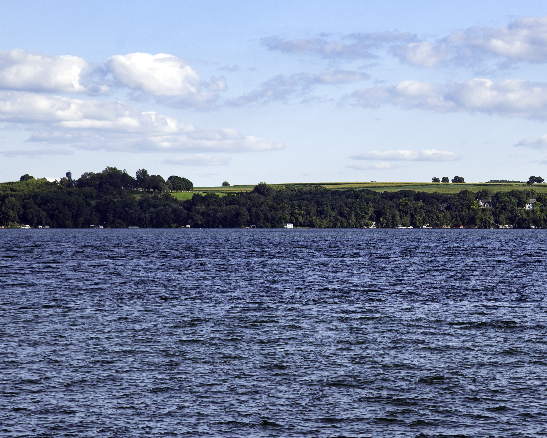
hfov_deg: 13.1
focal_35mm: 147
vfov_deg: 10.5
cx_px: 402
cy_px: 202
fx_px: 2380
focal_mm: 92
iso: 100
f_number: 6.3
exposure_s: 1/200
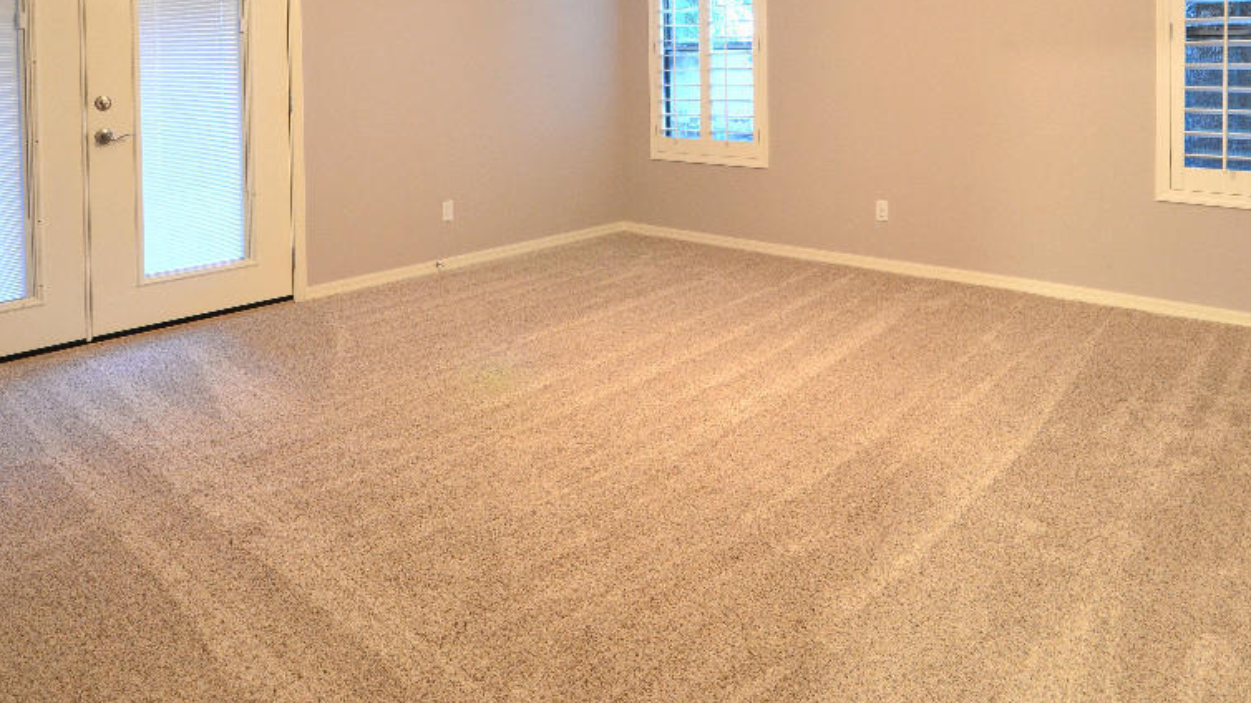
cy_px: 70
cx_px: 609
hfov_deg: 76.3
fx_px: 796
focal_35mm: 24
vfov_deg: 43.5
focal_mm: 10
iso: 100
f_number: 11
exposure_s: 10
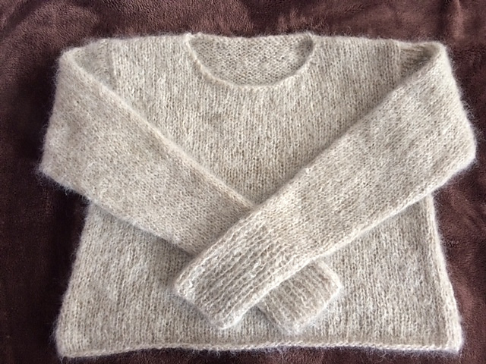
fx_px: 407
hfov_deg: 61.7
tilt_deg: -79.7
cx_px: 243
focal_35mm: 29
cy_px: 182
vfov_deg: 48.2
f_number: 2.2
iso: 100
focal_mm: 4.15
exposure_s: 1/30
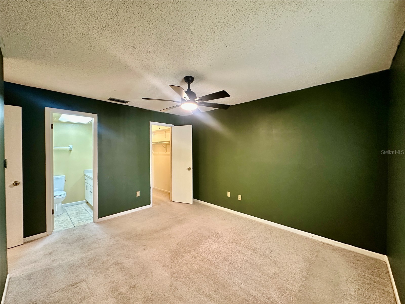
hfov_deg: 102.1
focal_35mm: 14
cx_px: 202
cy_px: 152
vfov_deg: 85.7
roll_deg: -0.4
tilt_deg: +0.0
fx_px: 164
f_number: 2.2
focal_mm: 2.22
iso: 640
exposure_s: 1/60
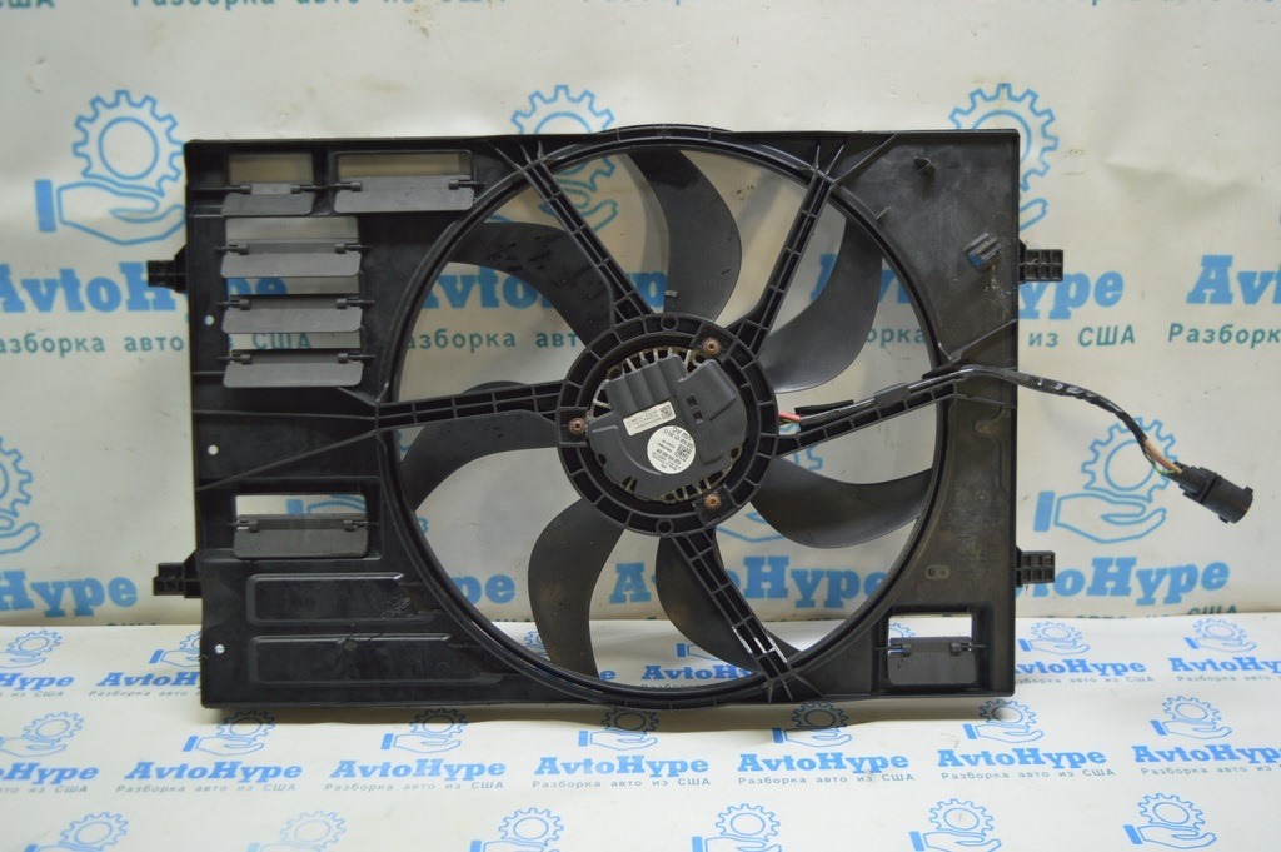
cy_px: 426
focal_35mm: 34
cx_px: 640
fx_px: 1227
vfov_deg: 38.3
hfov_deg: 55.1
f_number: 3.8
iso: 400
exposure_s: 1/40
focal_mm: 23
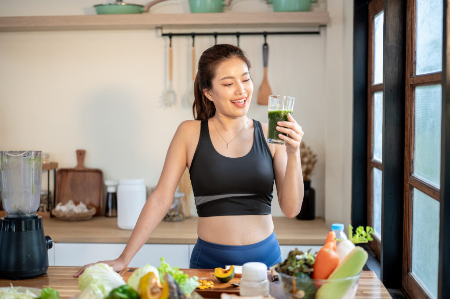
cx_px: 225
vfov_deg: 26.9
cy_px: 150
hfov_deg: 39.6
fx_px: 624
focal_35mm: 50
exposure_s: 1/1000
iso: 640
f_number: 1.8
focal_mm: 50
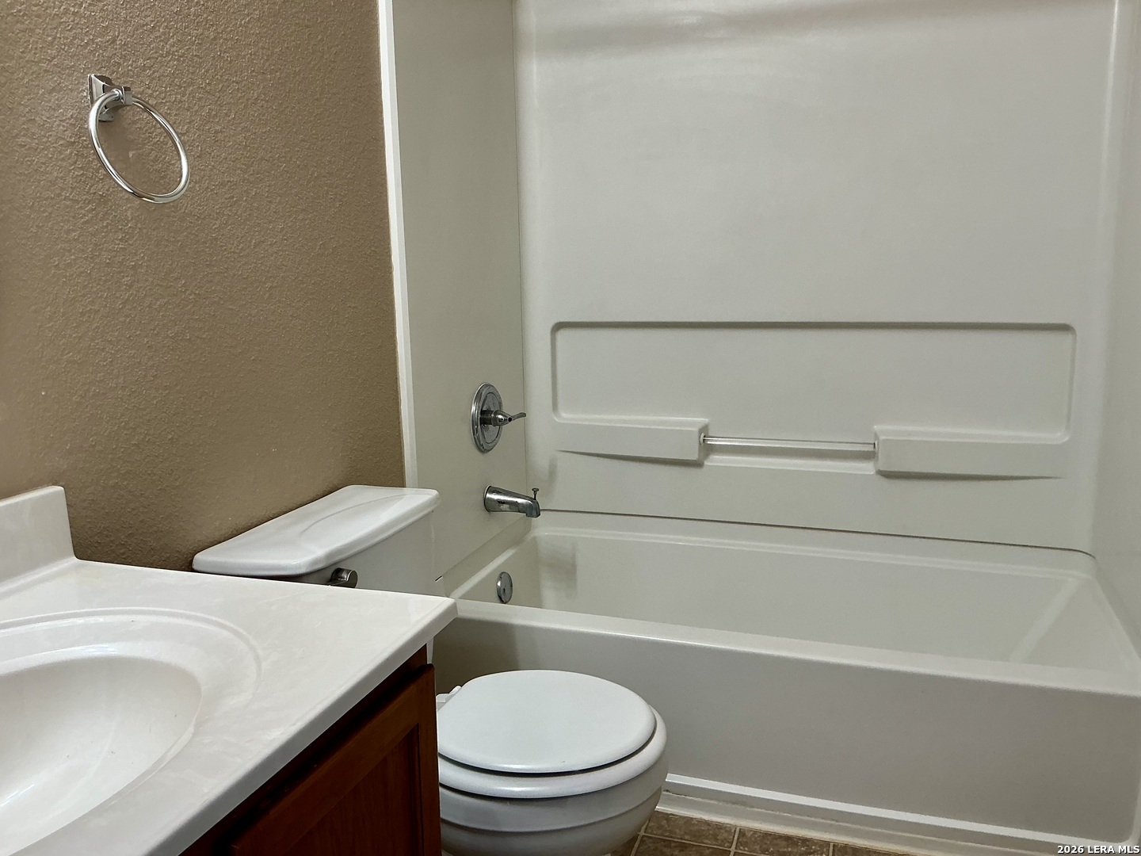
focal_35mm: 28
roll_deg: +1.8
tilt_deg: -10.9
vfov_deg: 49.7
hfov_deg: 63.4
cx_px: 570
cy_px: 428
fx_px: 923
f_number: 1.8
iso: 50
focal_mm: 3
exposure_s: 1/60
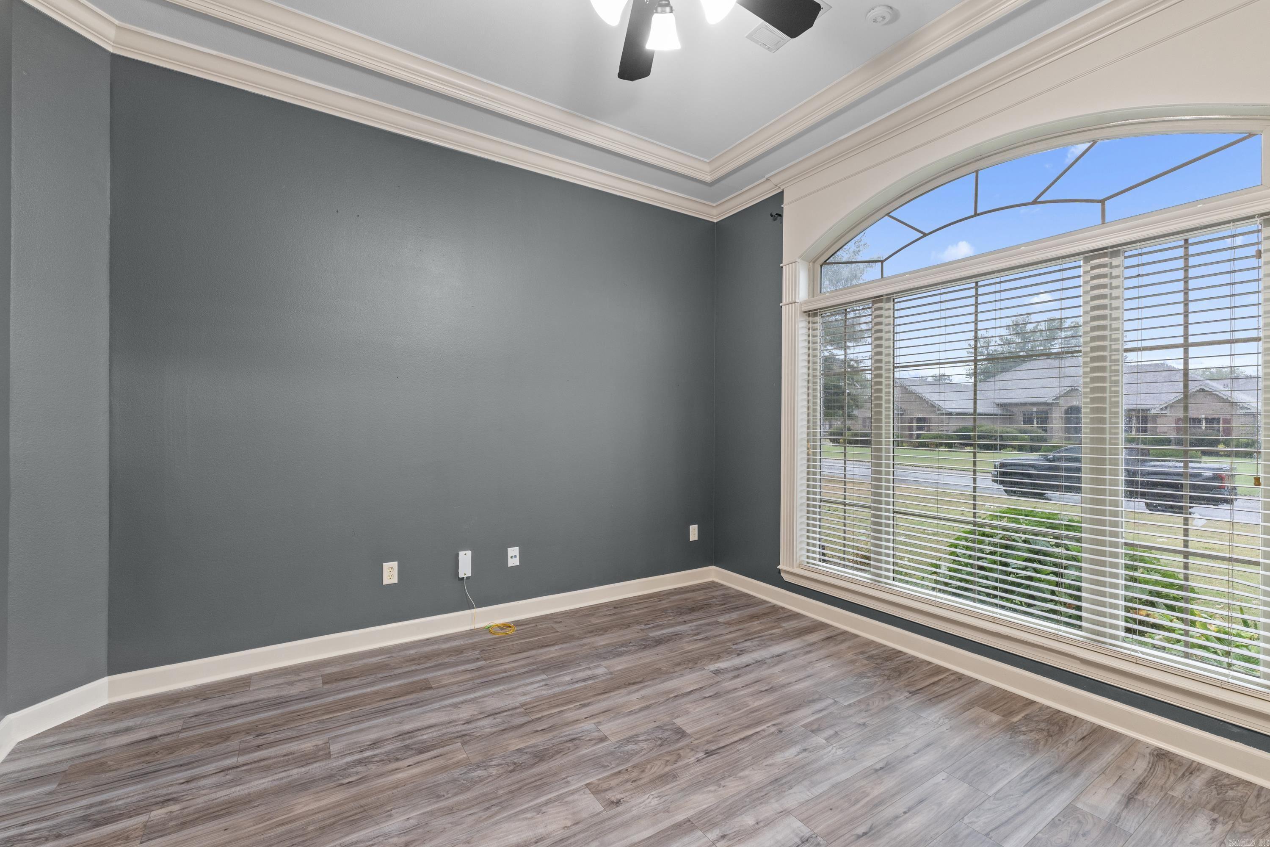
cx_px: 635
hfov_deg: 100.4
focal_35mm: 15
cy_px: 424
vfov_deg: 77.3
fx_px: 529
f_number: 8
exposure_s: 1
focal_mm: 10
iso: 400
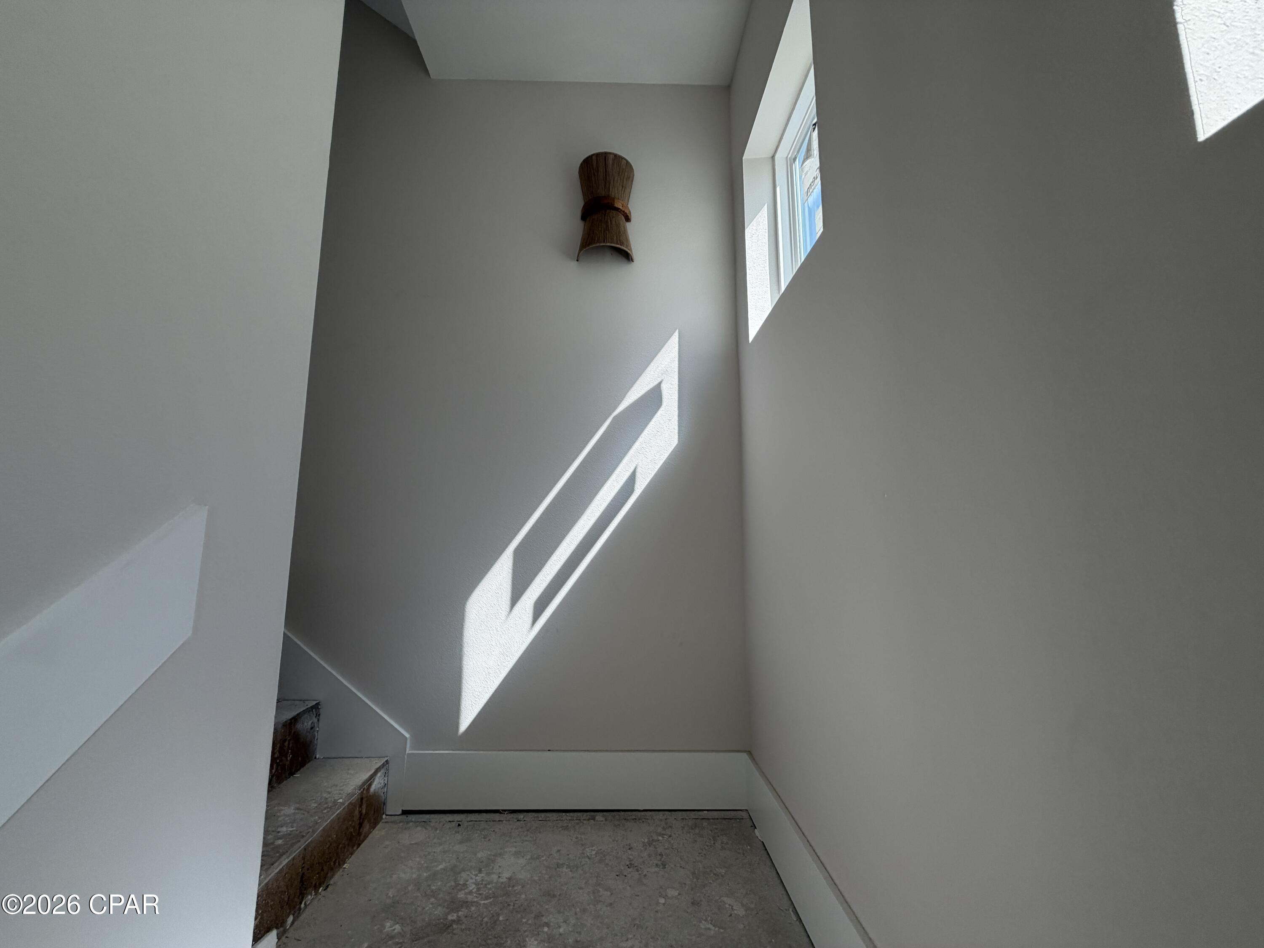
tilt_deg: +8.3
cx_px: 632
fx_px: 511
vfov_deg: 85.7
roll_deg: +2.6
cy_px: 474
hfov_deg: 102.1
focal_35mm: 14
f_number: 2.2
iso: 40
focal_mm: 2.22
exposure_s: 1/234
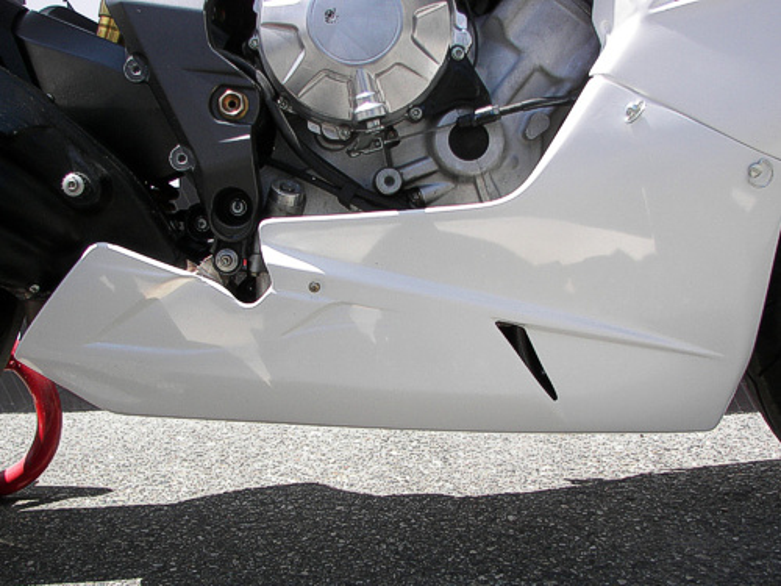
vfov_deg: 39.7
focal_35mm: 36
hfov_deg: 51.4
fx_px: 812
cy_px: 293
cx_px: 390
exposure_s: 1/500
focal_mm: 6
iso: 50
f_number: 2.8
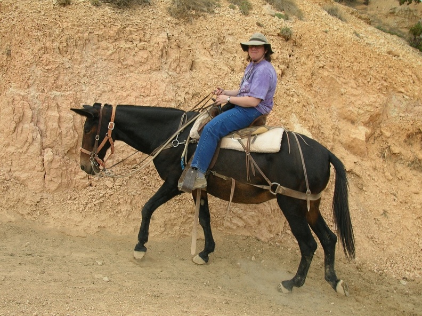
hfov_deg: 51.4
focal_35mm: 36
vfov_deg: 39.6
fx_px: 438
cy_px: 158
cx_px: 211
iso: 50
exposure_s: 1/232
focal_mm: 6
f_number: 3.7
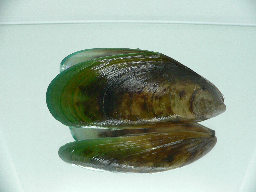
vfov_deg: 40.7
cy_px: 96
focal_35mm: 35
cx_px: 128
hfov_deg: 52.6
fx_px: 259
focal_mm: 4.6
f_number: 2.8
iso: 150
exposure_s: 1/60
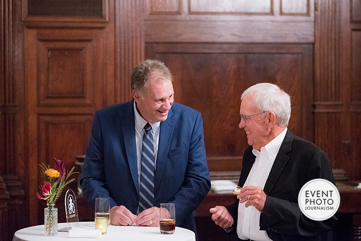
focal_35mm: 90
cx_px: 180
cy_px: 120
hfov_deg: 22.6
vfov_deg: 15.2
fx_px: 903
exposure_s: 1/125
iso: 6400
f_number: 2.8
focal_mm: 90
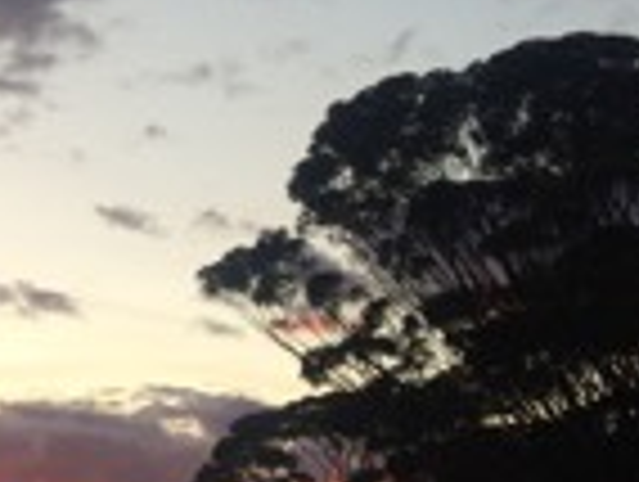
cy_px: 104
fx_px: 1960
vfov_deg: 13.9
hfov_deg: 16.1
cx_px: -464
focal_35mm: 106
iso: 32
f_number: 2.2
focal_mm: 4.15
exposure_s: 1/169
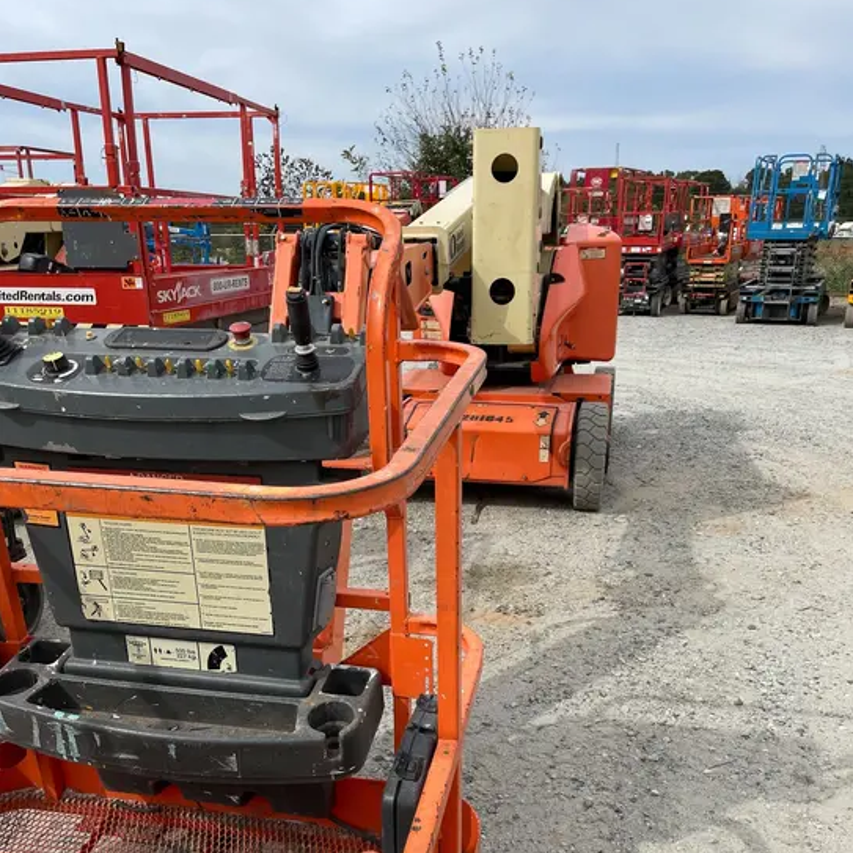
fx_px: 864
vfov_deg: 51.8
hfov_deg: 52.5
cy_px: 552
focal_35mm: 31
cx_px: 430
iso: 50
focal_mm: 4.2
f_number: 1.6
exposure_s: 1/4464
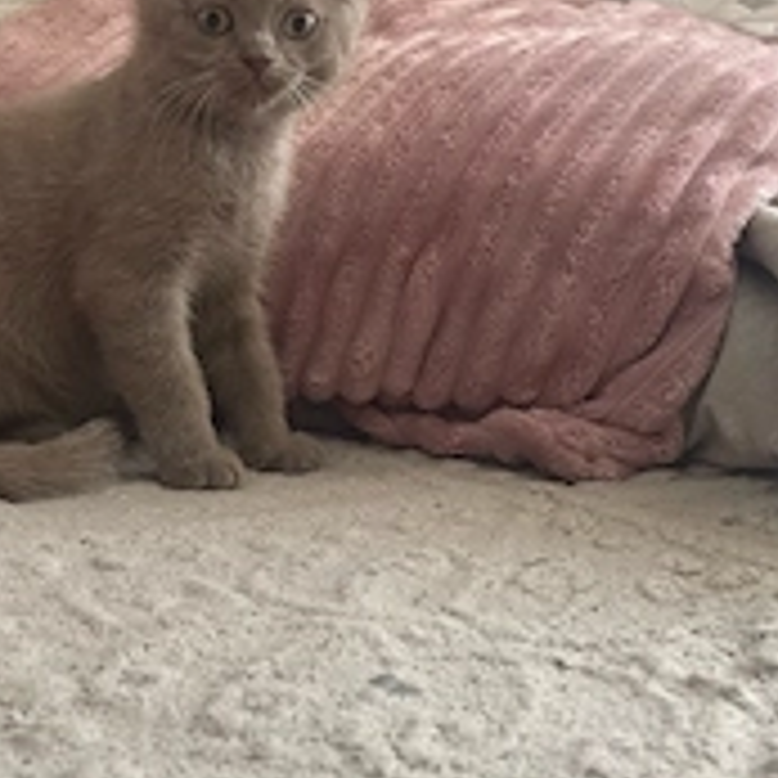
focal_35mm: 51
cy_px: 198
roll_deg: -0.5
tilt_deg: +1.2
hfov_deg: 32.6
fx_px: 1297
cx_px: 171
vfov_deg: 32.8
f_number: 1.6
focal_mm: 5.1
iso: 160
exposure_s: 1/60
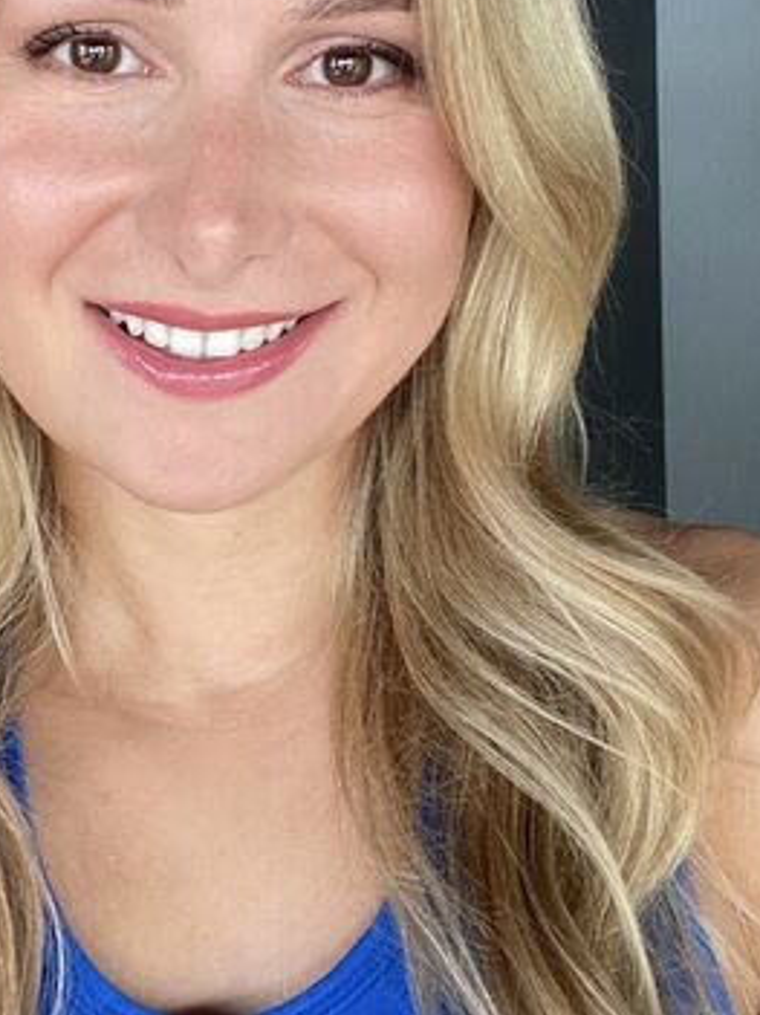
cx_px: 275
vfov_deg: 34.9
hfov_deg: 26.9
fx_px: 1582
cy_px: 266
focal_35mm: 54
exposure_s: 1/60
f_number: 2.2
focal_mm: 2.71
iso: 100
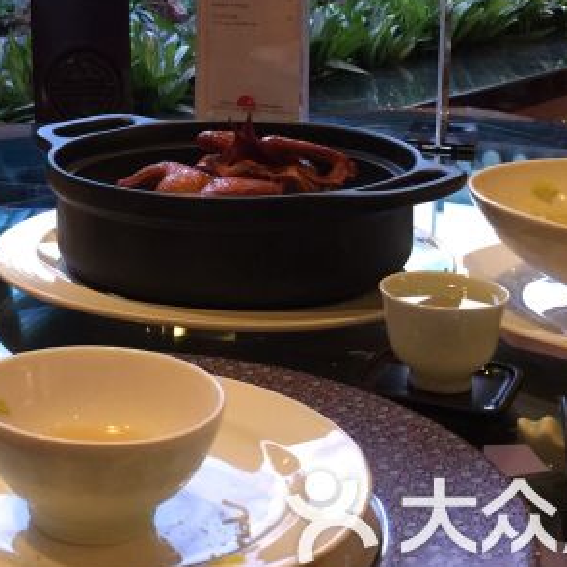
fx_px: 1130
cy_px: 111
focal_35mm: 61
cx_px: 94
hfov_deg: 27.5
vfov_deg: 27.6
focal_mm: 4.15
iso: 100
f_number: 2.2
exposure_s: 1/17
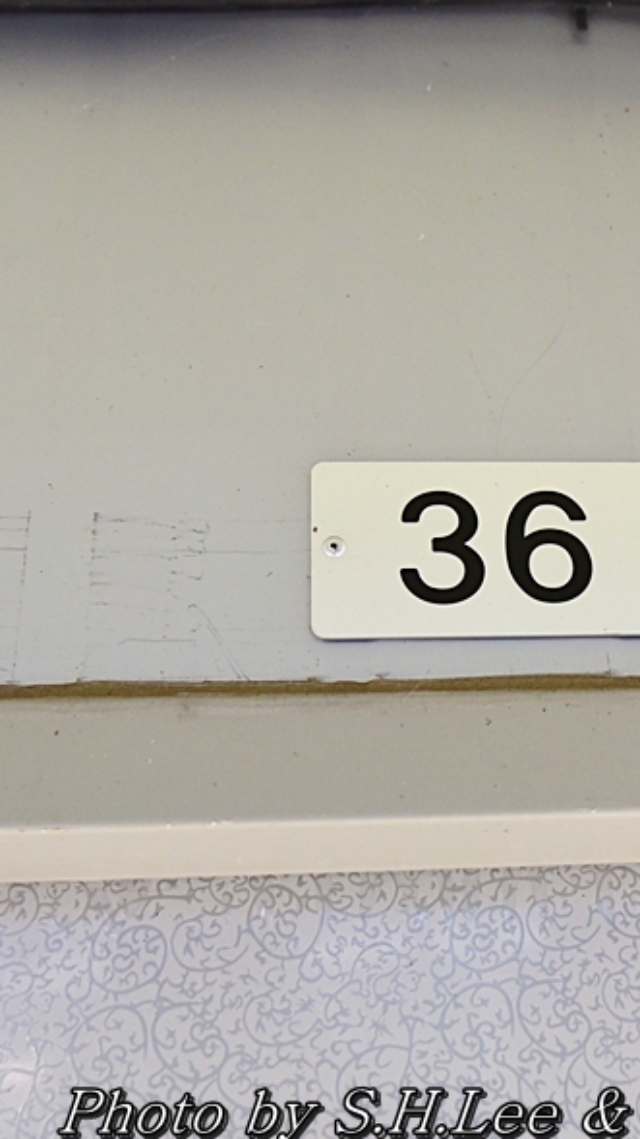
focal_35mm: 51
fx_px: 1540
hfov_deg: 23.0
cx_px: 539
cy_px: 567
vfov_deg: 40.6
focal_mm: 28
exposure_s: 1/4000
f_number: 4
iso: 1400
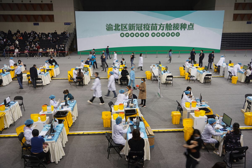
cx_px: 126
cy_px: 84
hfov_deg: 60.2
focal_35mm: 31
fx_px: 217
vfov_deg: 42.4
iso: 100
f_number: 4.5
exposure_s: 1/15
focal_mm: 31
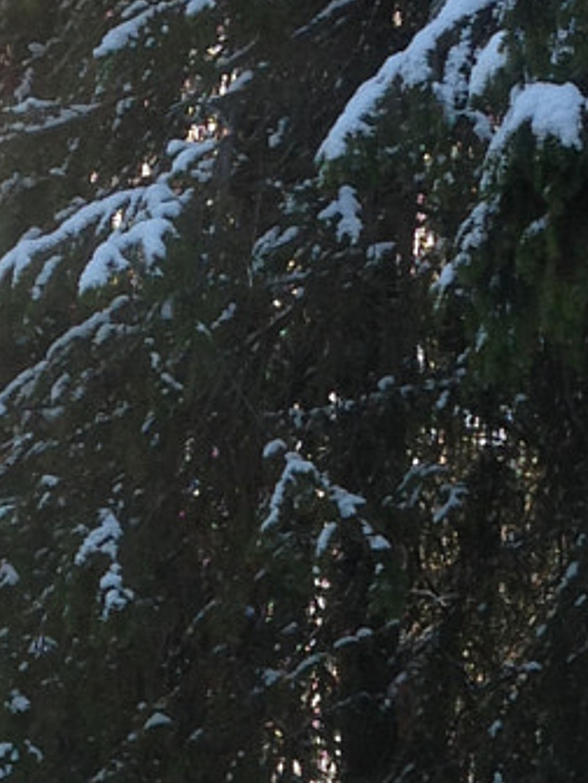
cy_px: 1032
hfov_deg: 9.4
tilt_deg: +3.5
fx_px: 3556
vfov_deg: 12.2
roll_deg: -2.1
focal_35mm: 157
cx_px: 441
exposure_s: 1/141
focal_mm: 4.12
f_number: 2.4
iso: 50
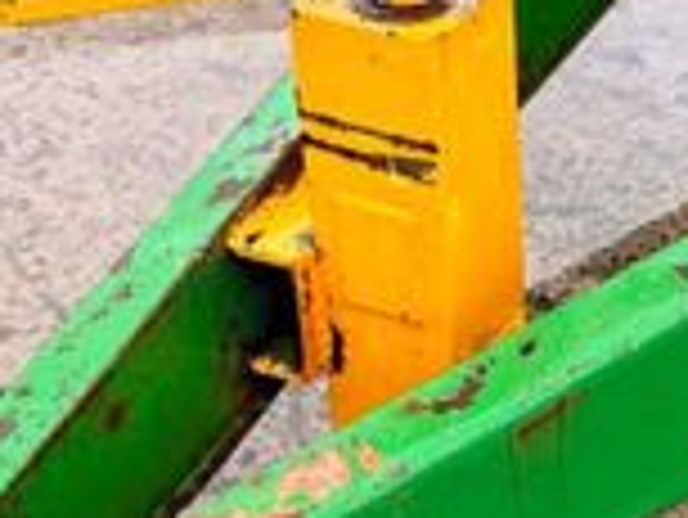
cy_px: 221
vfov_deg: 15.7
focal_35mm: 94
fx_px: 1870
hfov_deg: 20.5
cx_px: 585
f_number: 1.78
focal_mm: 6.76
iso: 80
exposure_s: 1/470
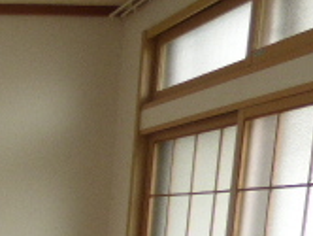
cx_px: -153
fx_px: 697
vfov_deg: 16.5
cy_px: 408
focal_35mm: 77
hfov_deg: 21.4
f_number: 2.8
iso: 160
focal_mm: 3.58
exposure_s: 1/60
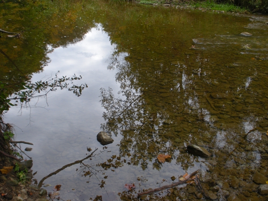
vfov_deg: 32.9
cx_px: 134
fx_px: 341
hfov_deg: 42.9
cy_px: 100
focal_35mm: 44
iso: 64
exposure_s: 1/80.2
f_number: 4
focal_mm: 7.7
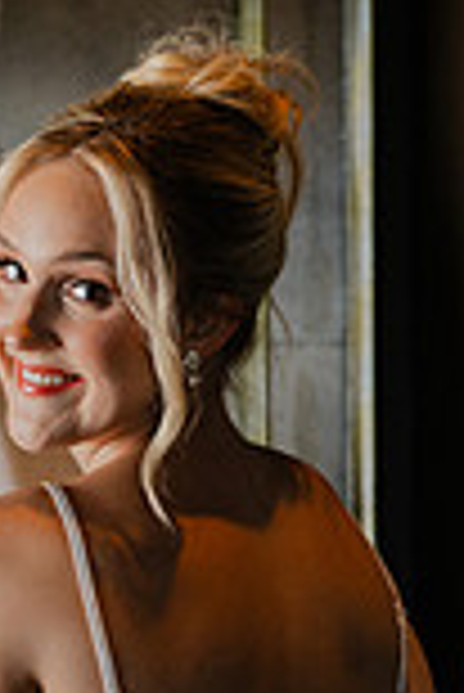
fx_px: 2816
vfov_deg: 13.8
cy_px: 684
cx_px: -86
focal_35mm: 146
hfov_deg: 9.3
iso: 320
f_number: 2.8
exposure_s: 1/125
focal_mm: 50
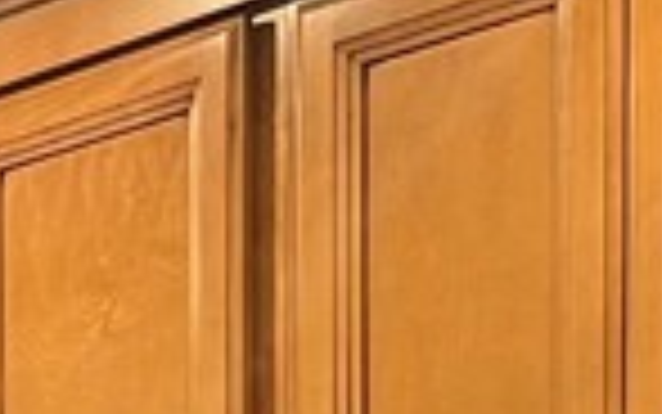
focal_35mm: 185
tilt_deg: -4.8
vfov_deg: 6.5
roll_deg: +2.1
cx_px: -1000
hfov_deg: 9.8
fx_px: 3339
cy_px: 1264
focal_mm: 5.1
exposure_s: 1/60
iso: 100
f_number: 1.6
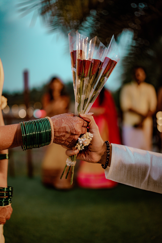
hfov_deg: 37.9
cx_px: 81
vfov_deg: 54.4
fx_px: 236
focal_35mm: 35
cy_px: 122
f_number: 1.4
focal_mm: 35
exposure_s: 1/400
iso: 400
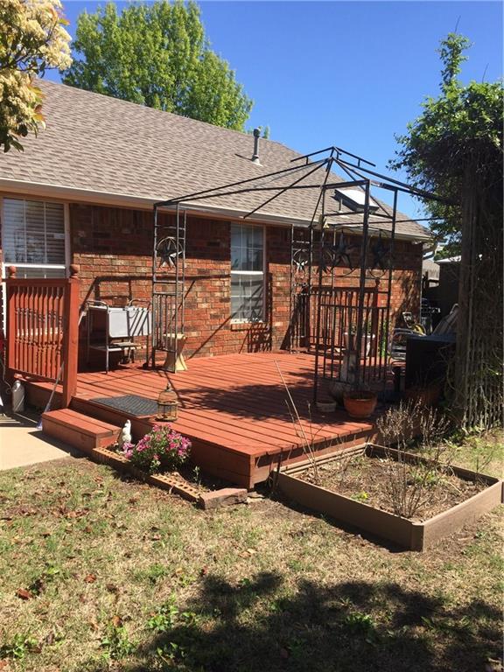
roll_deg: -1.0
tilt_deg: -5.5
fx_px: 563
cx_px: 252
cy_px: 336
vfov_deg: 61.7
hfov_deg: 48.2
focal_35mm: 29
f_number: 2.2
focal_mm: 4.15
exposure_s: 1/1041
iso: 32
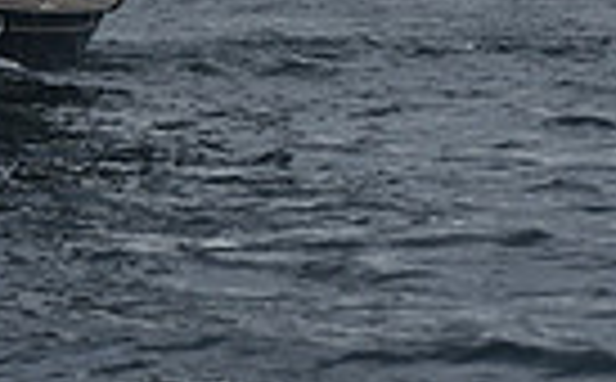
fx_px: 7254
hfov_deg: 4.8
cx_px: -97
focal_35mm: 433
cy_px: -840
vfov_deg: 3.0
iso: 250
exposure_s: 1/800
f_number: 8
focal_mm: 100
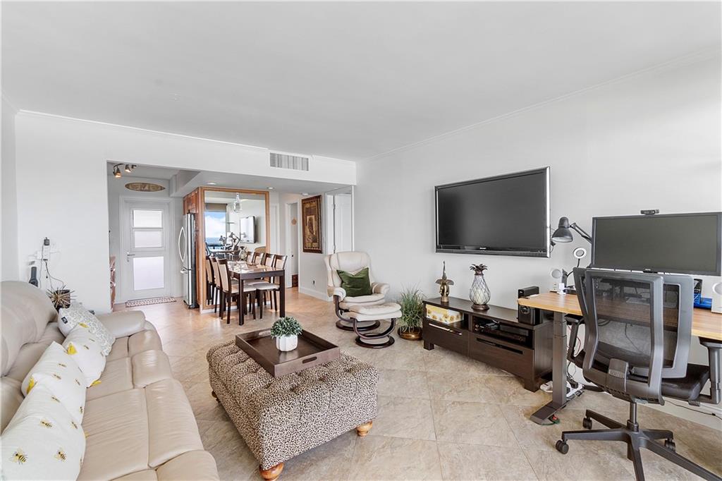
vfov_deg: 77.3
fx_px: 301
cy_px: 240
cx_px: 361
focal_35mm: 15
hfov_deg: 100.4
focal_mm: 10
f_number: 11
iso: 160
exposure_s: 1/6
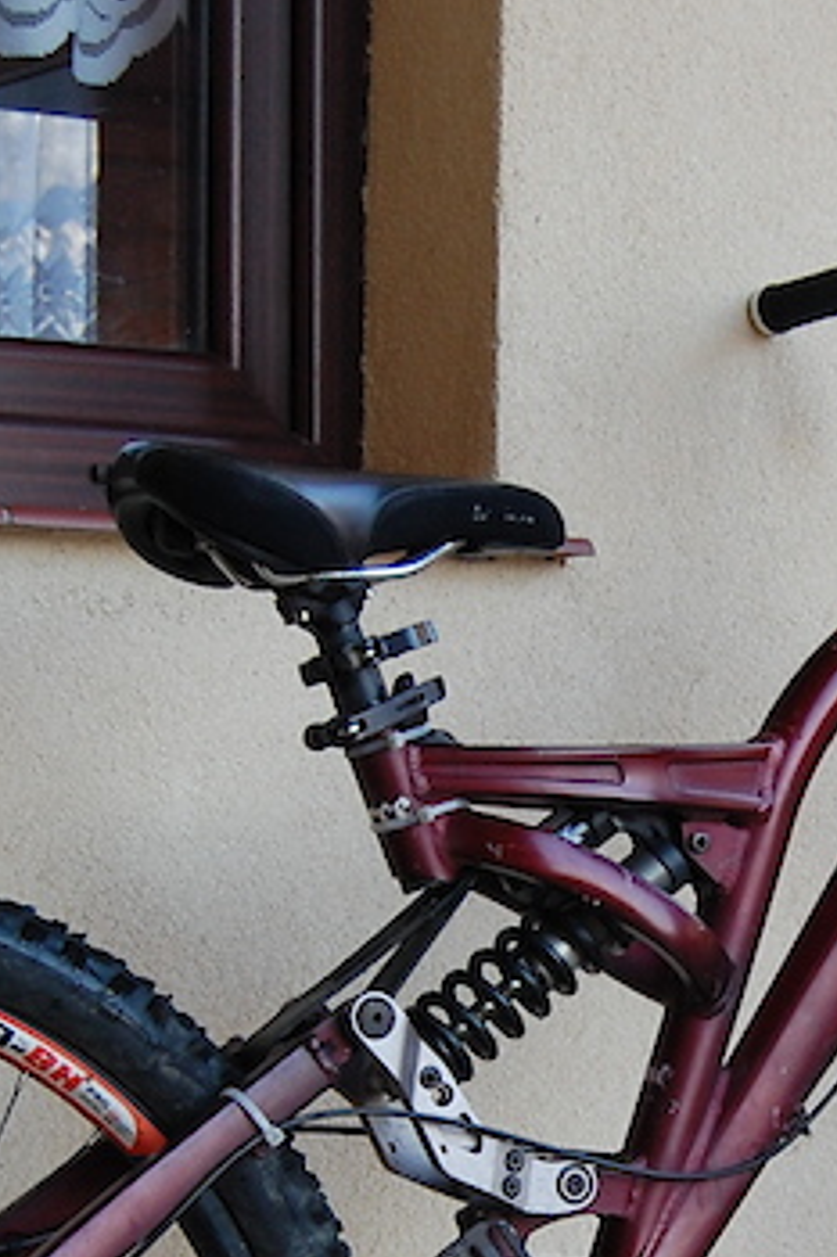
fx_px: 3979
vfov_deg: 17.8
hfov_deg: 11.9
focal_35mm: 114
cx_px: 711
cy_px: 1043
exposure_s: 1/80
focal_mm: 26
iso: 400
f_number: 4.5
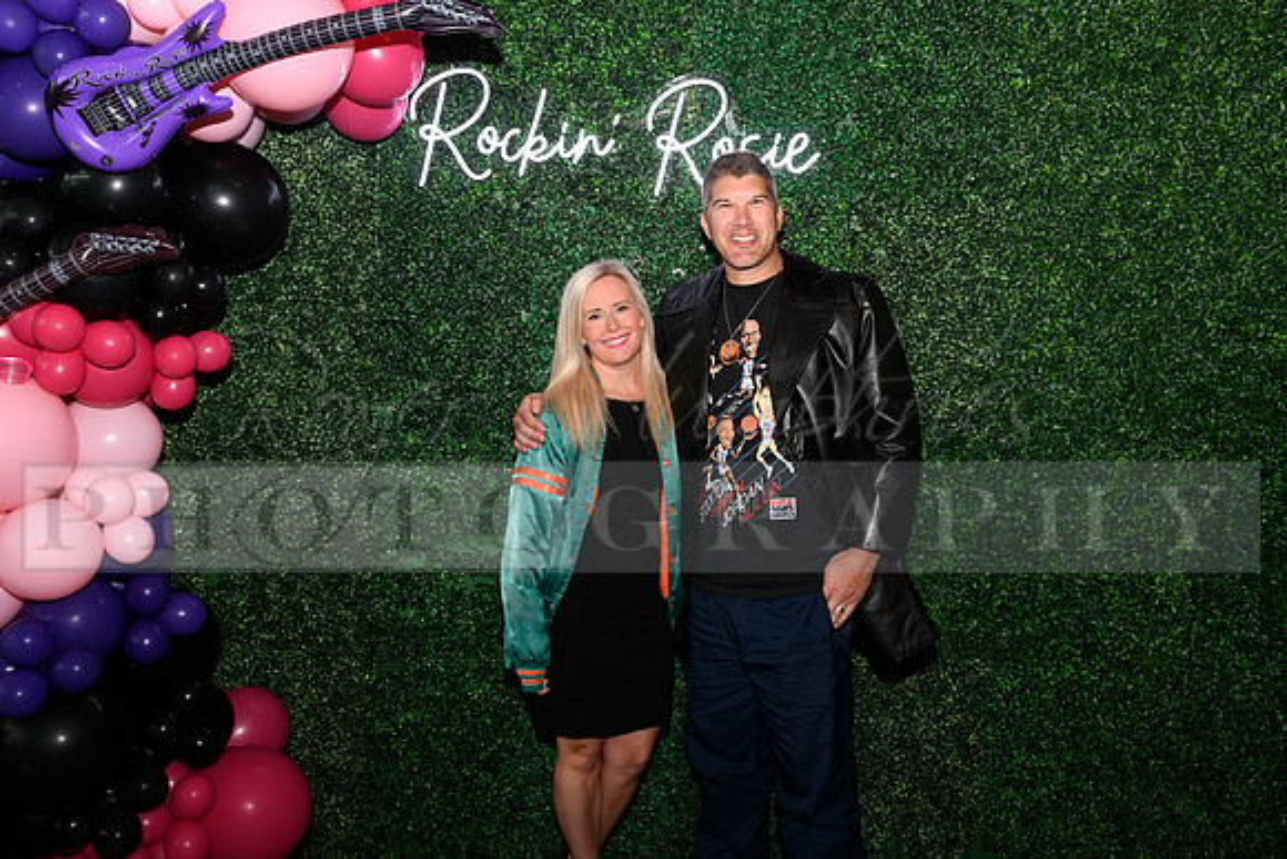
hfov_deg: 60.3
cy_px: 430
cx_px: 644
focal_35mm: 31
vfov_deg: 42.3
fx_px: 1108
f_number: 6.3
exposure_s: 1/60
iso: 500
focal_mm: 31
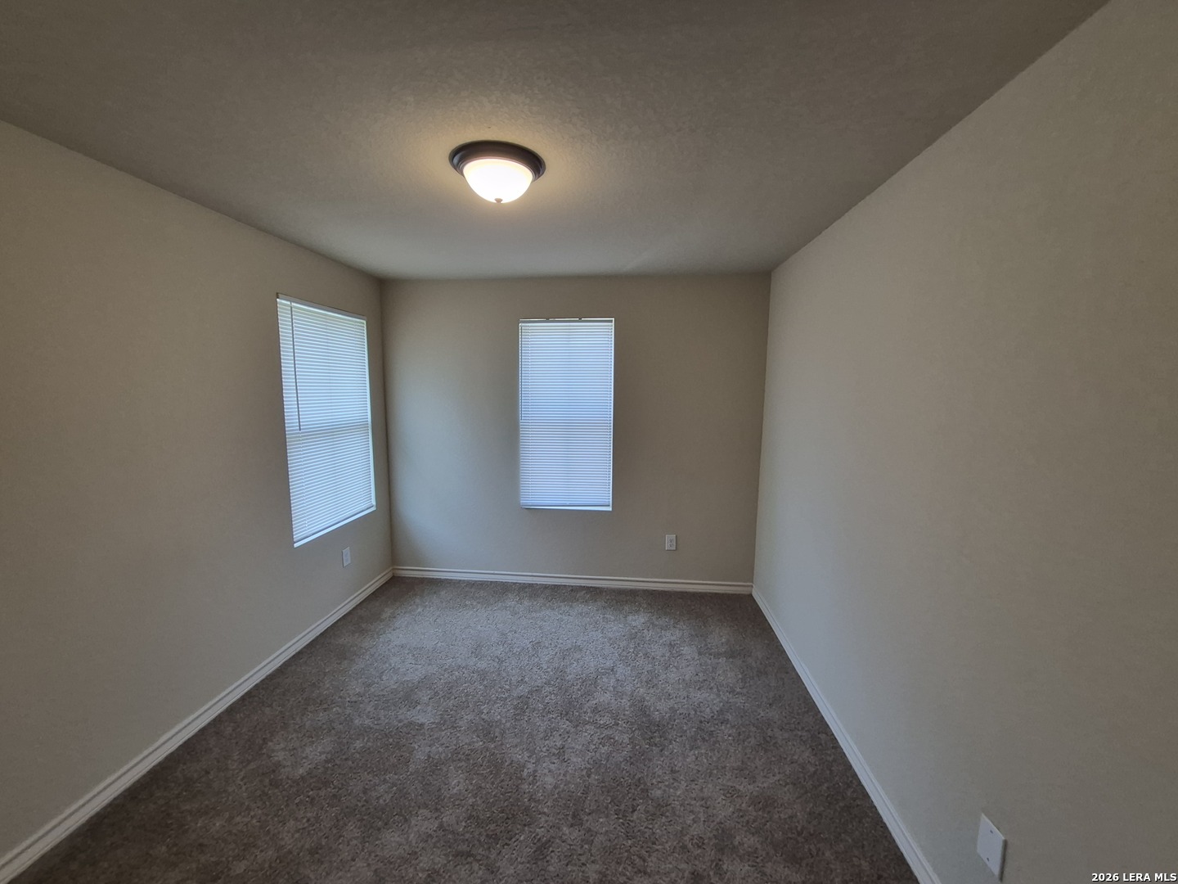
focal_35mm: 13
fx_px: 442
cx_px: 589
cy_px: 442
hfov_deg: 106.2
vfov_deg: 89.9
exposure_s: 1/60
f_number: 2.2
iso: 125
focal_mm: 1.74
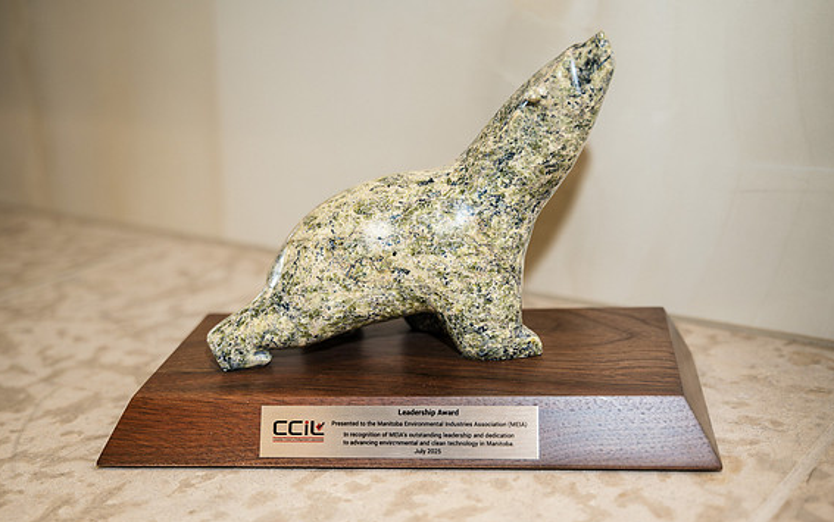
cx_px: 419
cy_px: 273
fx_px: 1092
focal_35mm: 48
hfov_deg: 41.8
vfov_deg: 26.9
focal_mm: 45
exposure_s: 1/160
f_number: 2.8
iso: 1100
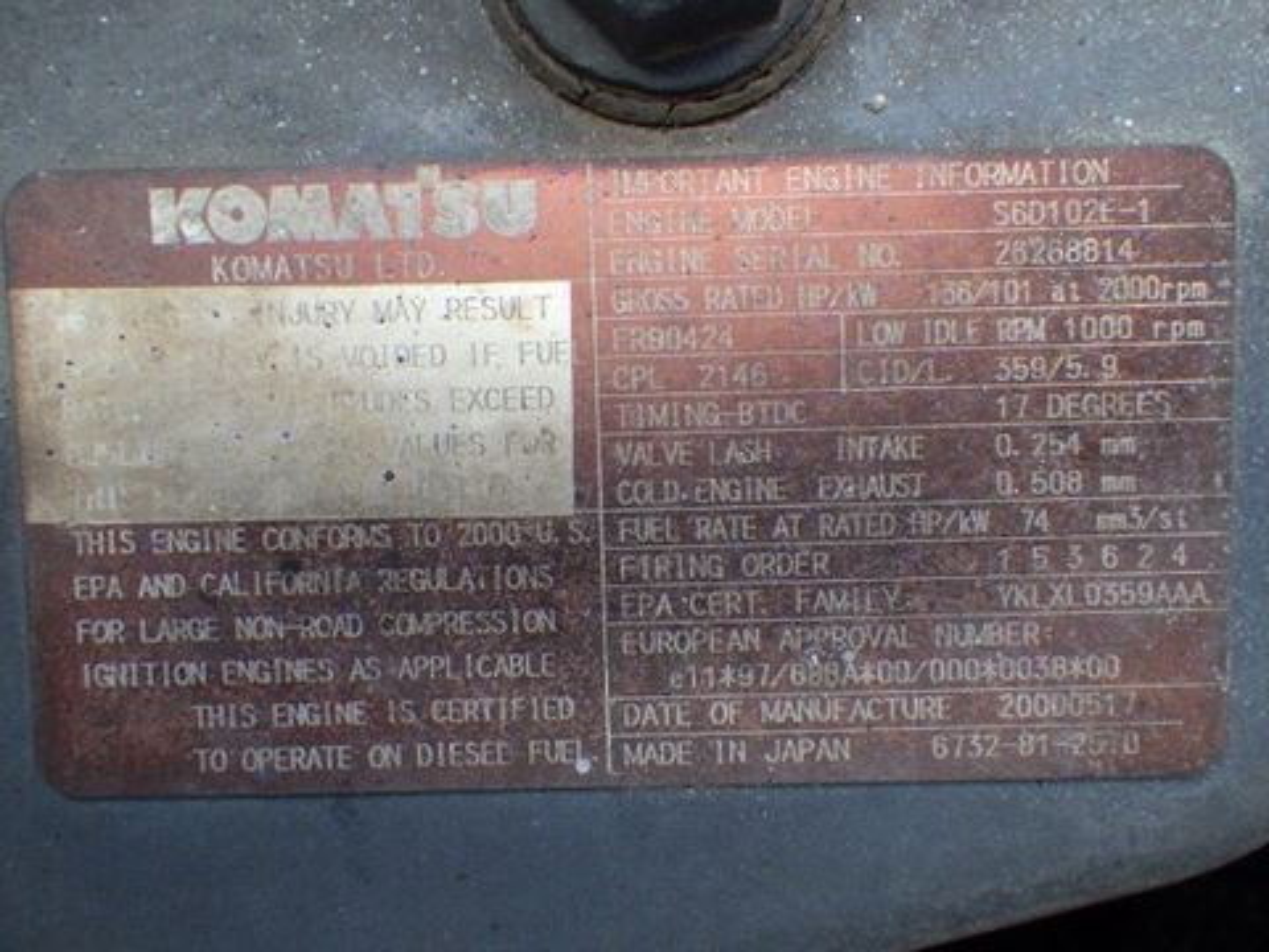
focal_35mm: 34
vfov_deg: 41.8
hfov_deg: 54.0
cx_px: 634
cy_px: 476
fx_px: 1246
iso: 200
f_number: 3.8
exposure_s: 1/50
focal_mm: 6.1
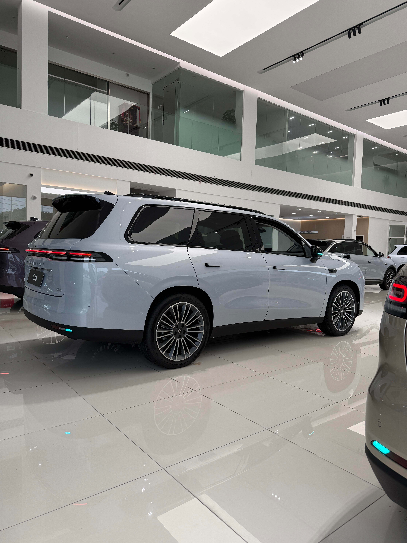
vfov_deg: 71.6
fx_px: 376
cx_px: 204
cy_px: 272
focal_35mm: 24
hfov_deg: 56.8
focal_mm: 6.76
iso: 64
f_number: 1.78
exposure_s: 1/224
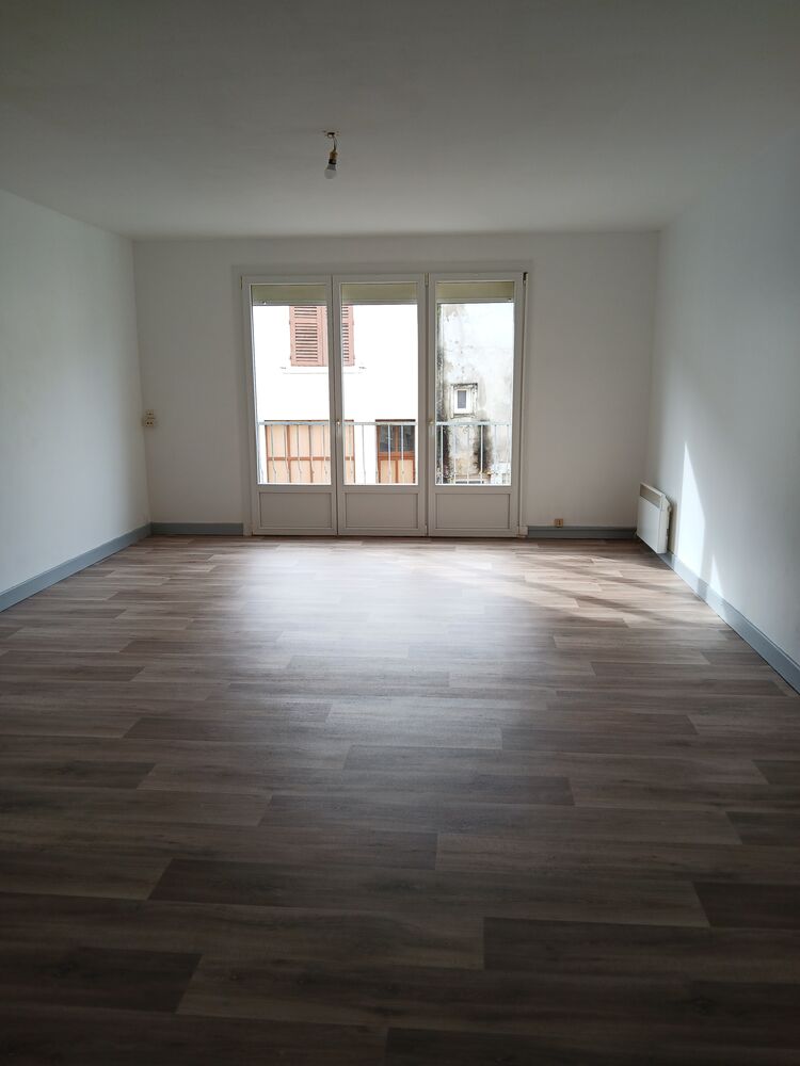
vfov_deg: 67.3
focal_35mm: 26
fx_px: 801
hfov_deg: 53.1
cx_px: 400
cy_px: 533
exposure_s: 1/50
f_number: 1.8
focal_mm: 3.98
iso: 25
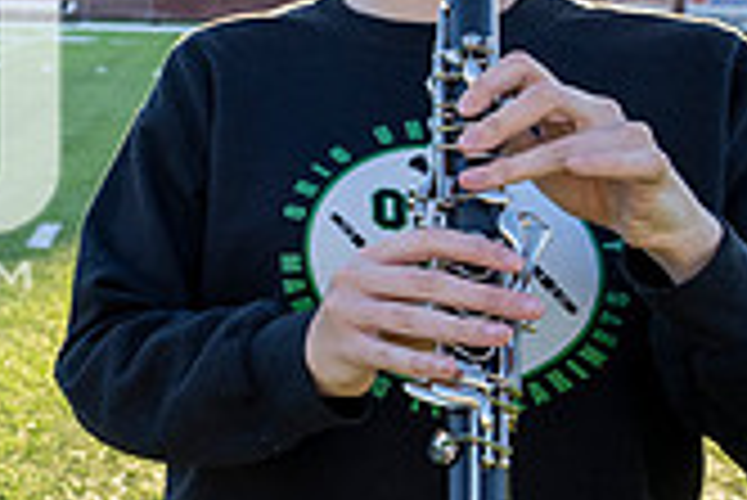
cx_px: -279
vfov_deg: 27.1
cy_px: 115
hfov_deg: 29.9
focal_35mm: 49
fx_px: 1018
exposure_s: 1/500
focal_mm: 14
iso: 500
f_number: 4
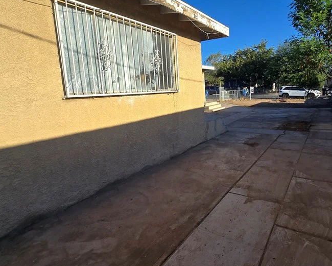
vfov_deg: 68.1
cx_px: 201
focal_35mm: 20
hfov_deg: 79.3
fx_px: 197
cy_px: 126
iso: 50
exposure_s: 1/1814
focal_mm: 2.2
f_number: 2.2
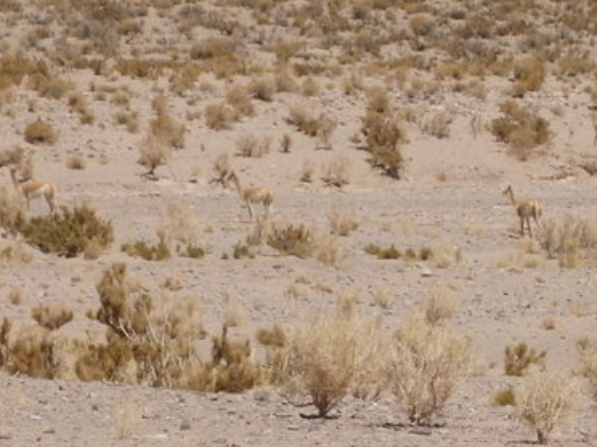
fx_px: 3242
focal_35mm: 188
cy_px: 177
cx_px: 281
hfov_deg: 10.5
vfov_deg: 7.9
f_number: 5.9
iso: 320
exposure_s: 1/2000
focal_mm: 25
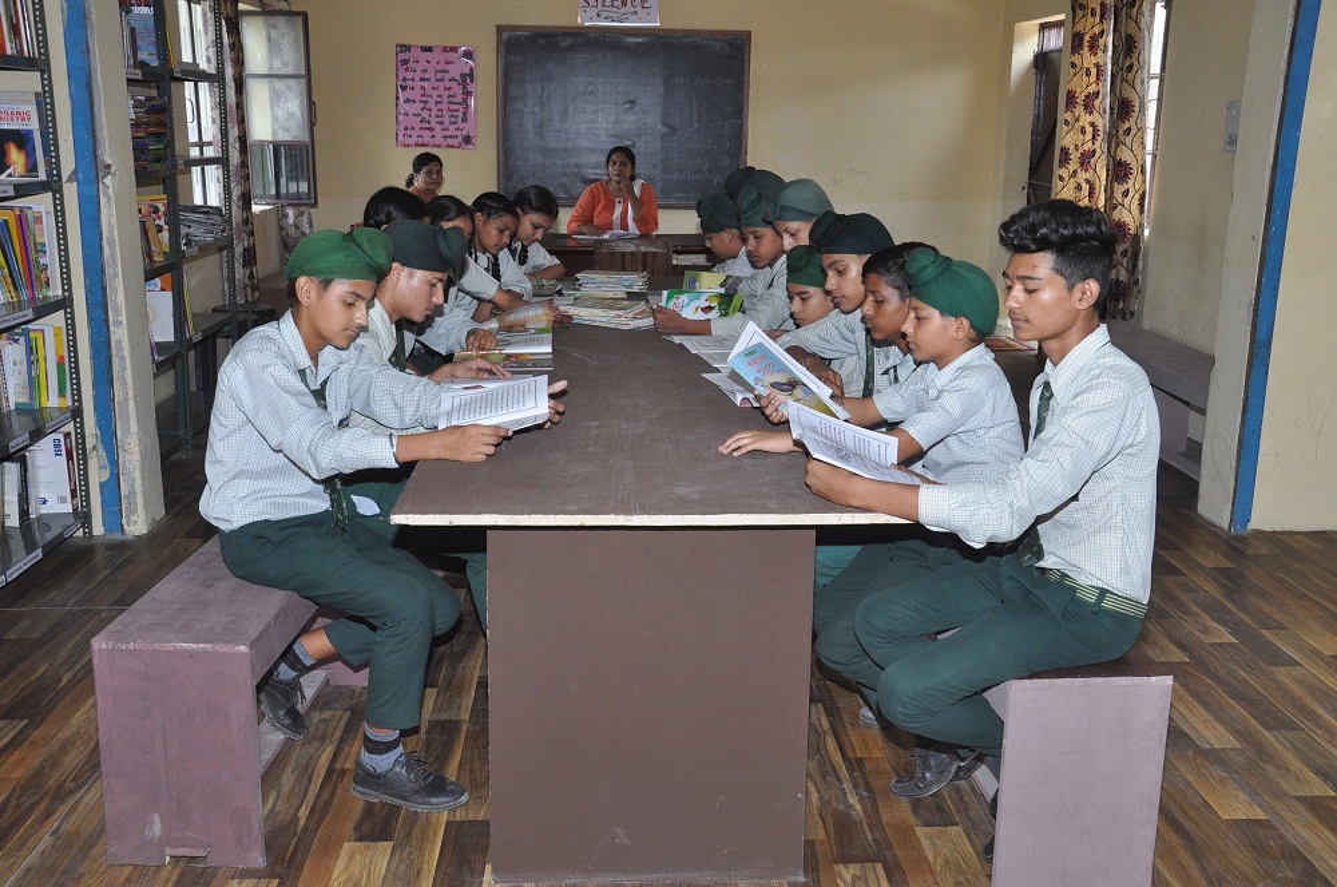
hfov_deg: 51.4
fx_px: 1390
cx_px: 668
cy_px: 444
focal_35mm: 38
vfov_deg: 35.4
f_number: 5.6
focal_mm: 25
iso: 640
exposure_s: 1/125
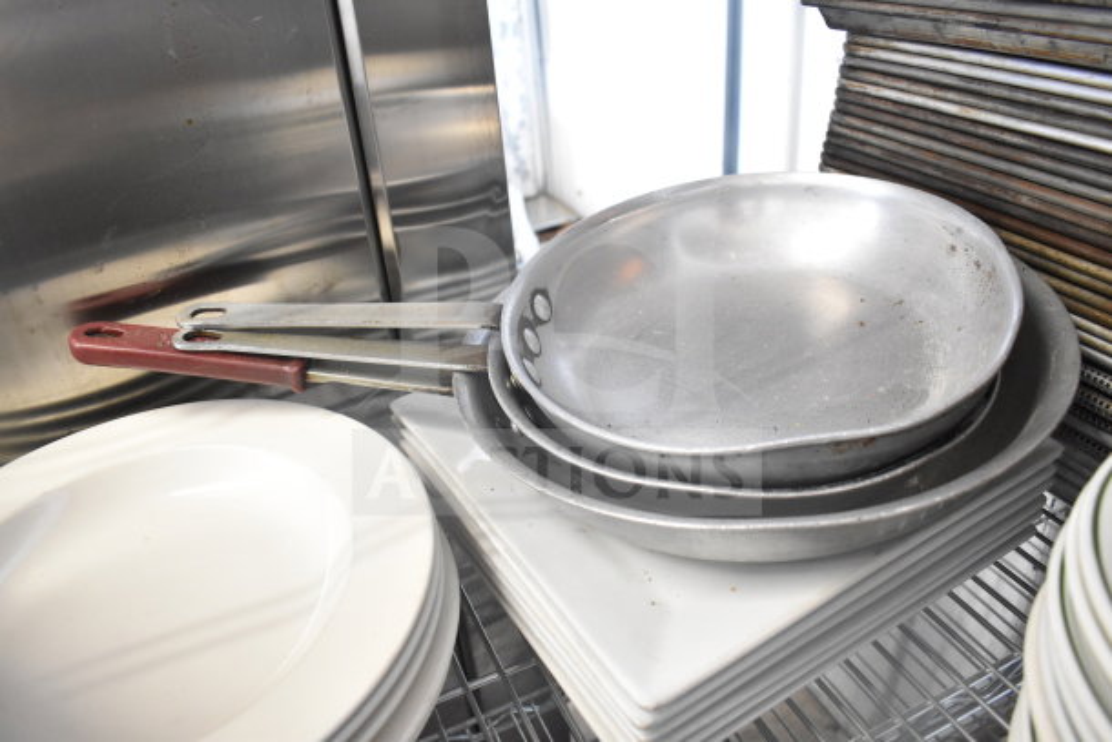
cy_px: 371
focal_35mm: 27
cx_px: 556
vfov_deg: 48.0
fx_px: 834
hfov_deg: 67.4
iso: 2200
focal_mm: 18
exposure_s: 1/30
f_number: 3.5
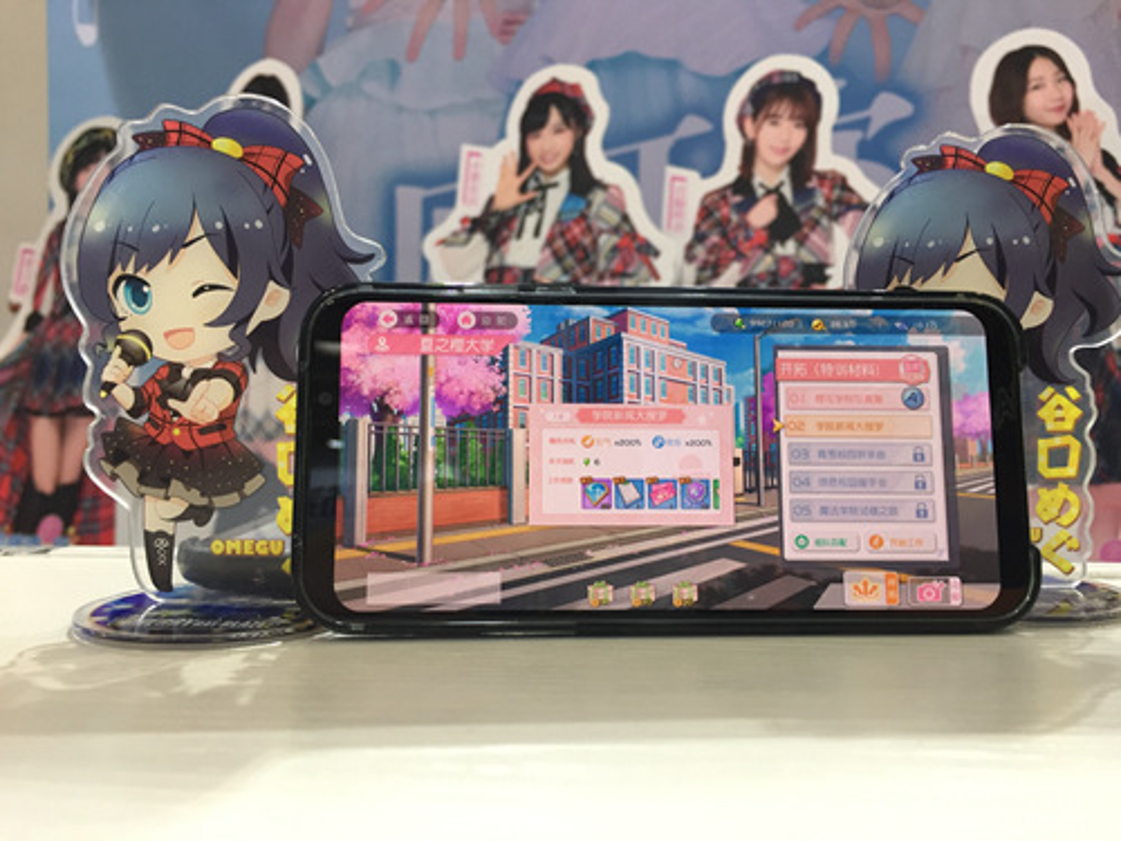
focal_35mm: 29
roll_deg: -1.4
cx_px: 560
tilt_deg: -2.1
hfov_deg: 61.7
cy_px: 420
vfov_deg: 48.2
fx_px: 939
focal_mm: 4.15
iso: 32
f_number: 2.2
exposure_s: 1/33
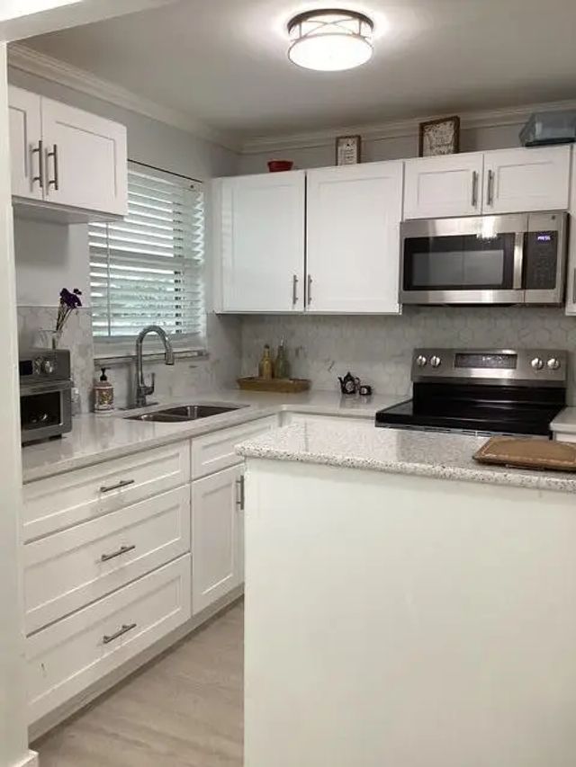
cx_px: 288
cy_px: 384
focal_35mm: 31
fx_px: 688
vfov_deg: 58.3
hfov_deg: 45.5
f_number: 2.4
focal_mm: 3.3
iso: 160
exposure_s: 1/60
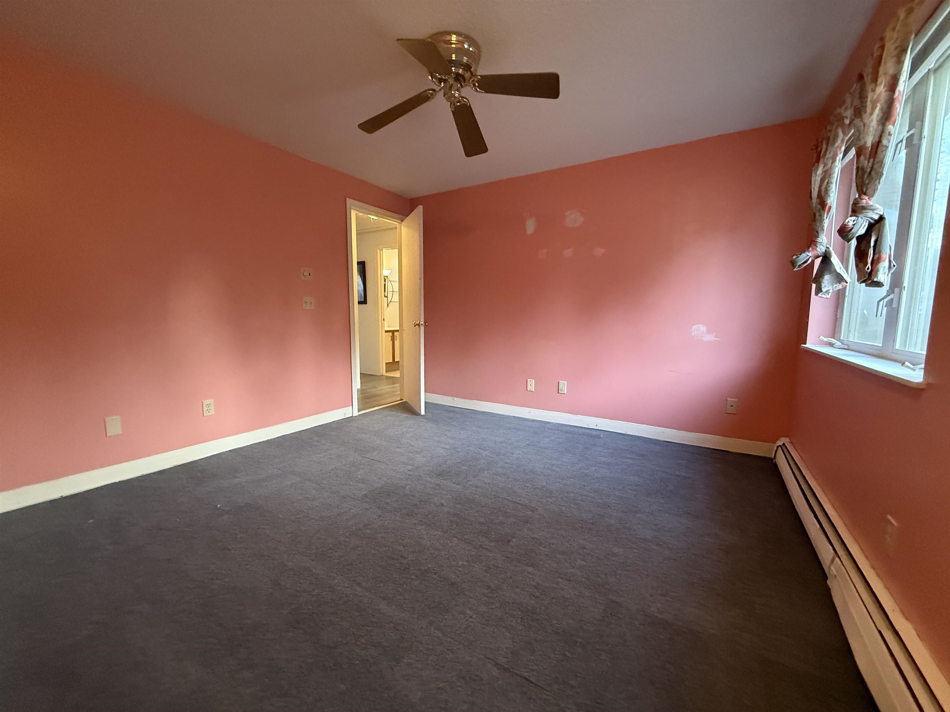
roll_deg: -0.4
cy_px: 356
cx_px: 475
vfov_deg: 85.7
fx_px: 384
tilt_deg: -5.2
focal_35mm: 14
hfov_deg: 102.1
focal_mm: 2.22
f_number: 2.2
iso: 640
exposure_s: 1/60
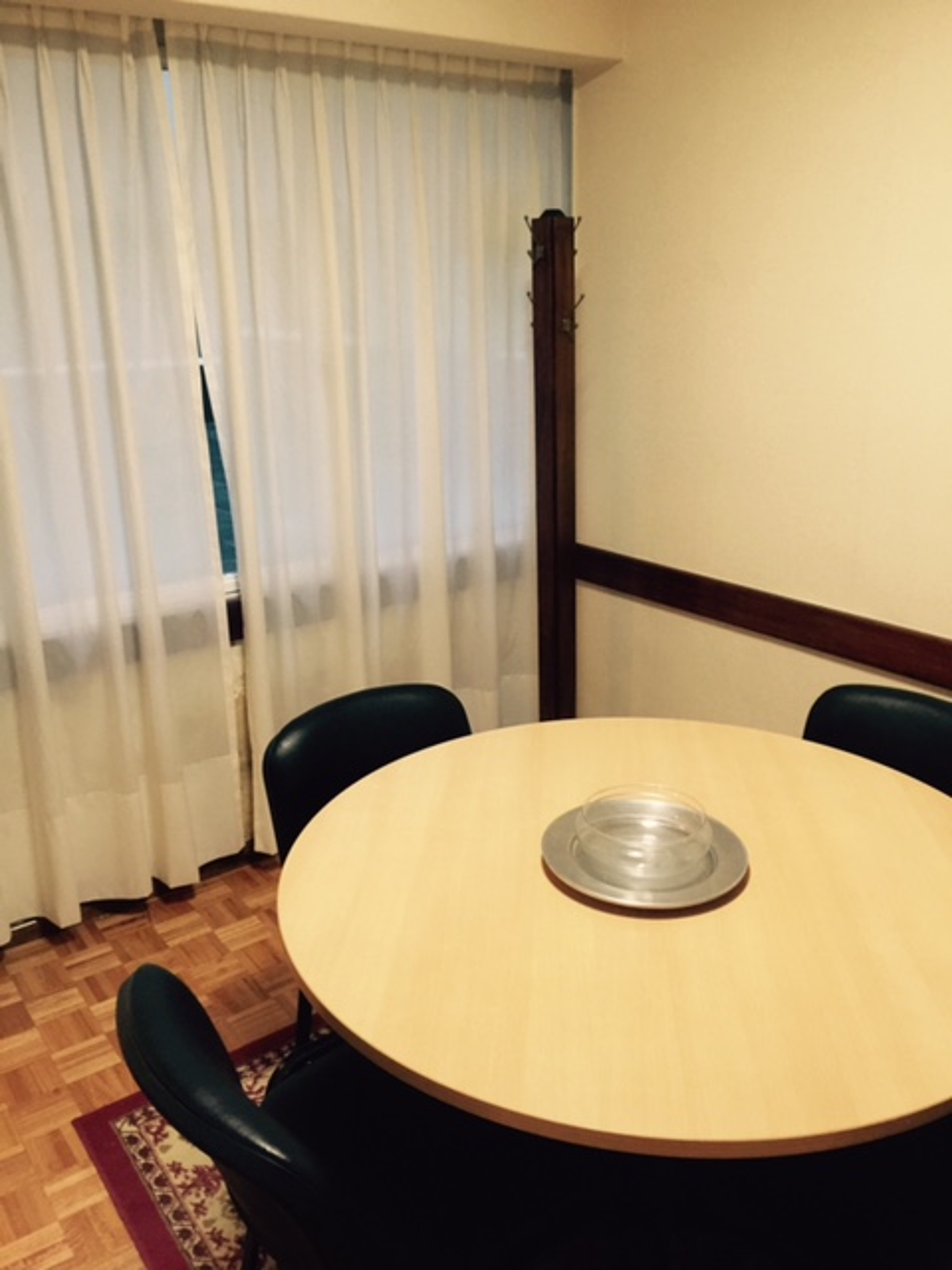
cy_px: 635
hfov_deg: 48.2
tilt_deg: -18.5
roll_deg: +1.8
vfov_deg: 61.7
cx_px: 476
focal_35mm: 29
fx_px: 1063
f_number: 2.2
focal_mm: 4.15
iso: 125
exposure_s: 1/17
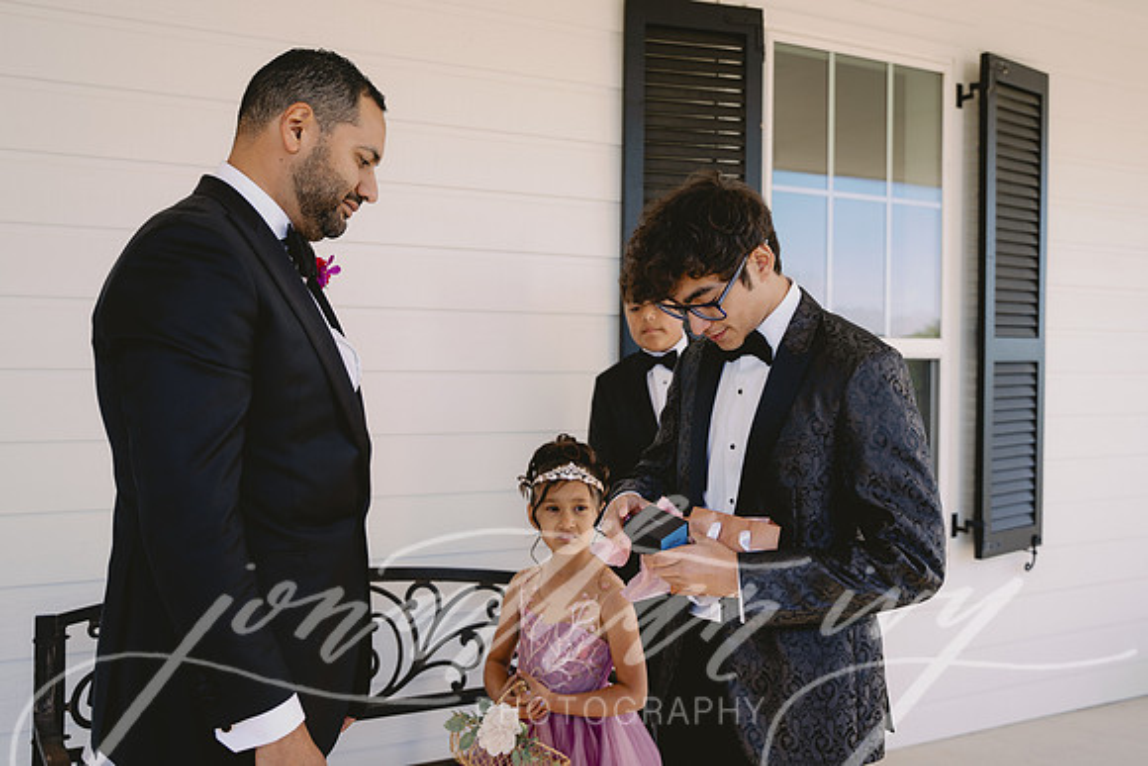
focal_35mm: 36
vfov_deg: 37.2
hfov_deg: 53.6
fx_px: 1136
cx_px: 591
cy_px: 346
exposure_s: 1/200
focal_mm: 31.9
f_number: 3.5
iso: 250
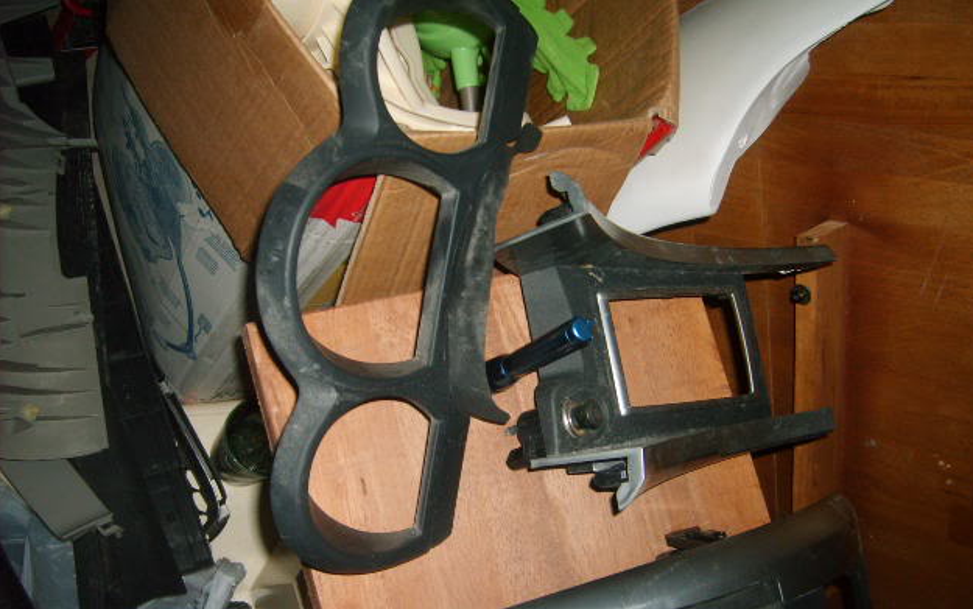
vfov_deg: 33.5
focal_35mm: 38
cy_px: 349
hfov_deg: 51.5
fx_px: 1008
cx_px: 497
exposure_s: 1/45
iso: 100
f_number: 2.8
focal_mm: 5.8
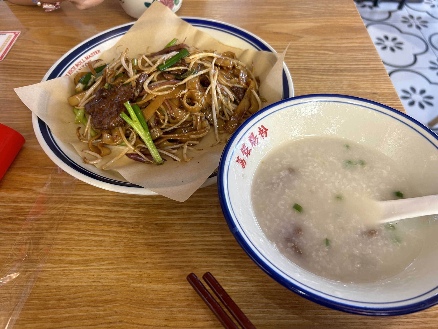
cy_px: 164
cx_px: 219
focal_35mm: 26
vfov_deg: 53.1
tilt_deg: -53.6
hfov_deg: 67.3
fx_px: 329
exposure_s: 1/116
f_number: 1.5
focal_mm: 5.7
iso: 125
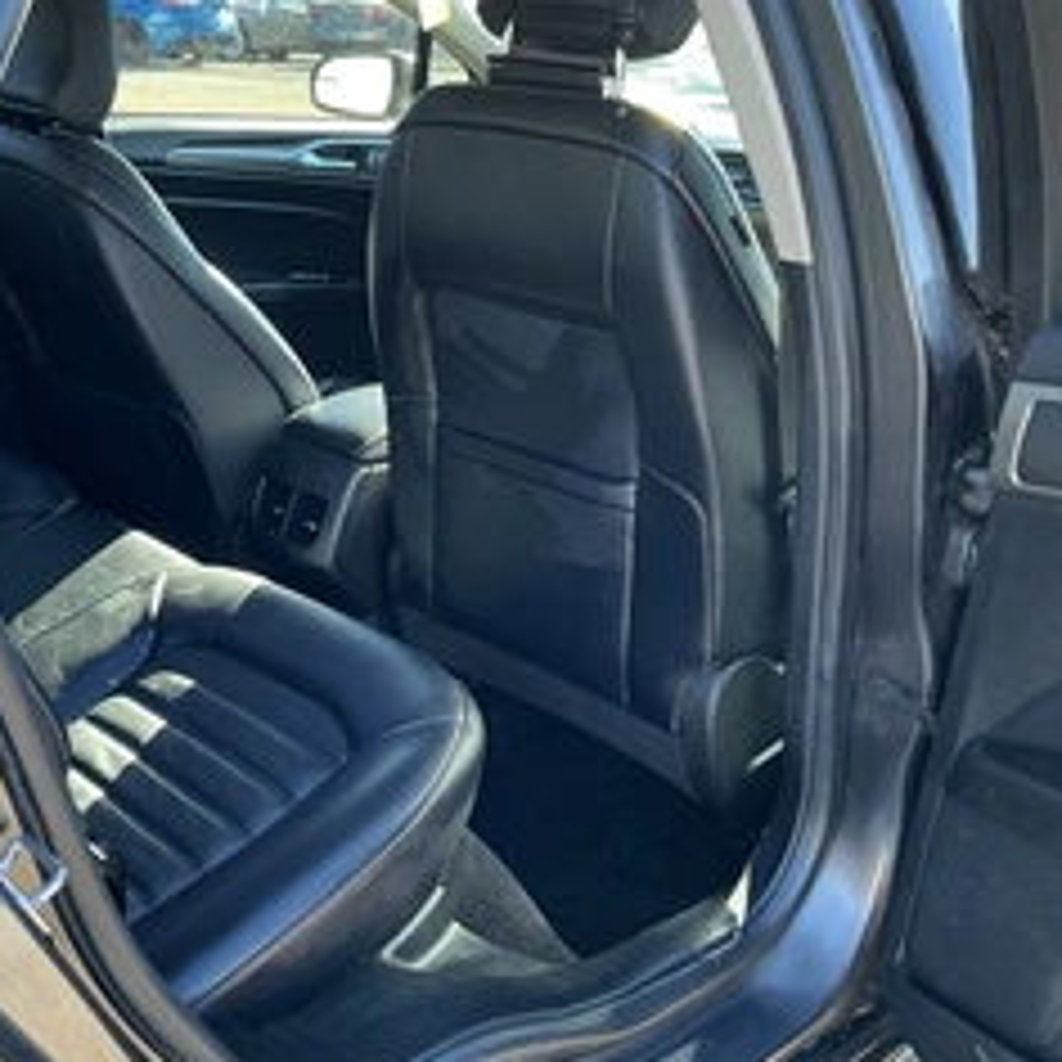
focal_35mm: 42
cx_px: 346
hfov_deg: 39.5
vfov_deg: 40.0
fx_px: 1458
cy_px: 526
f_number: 1.8
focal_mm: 3
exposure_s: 1/122
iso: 64
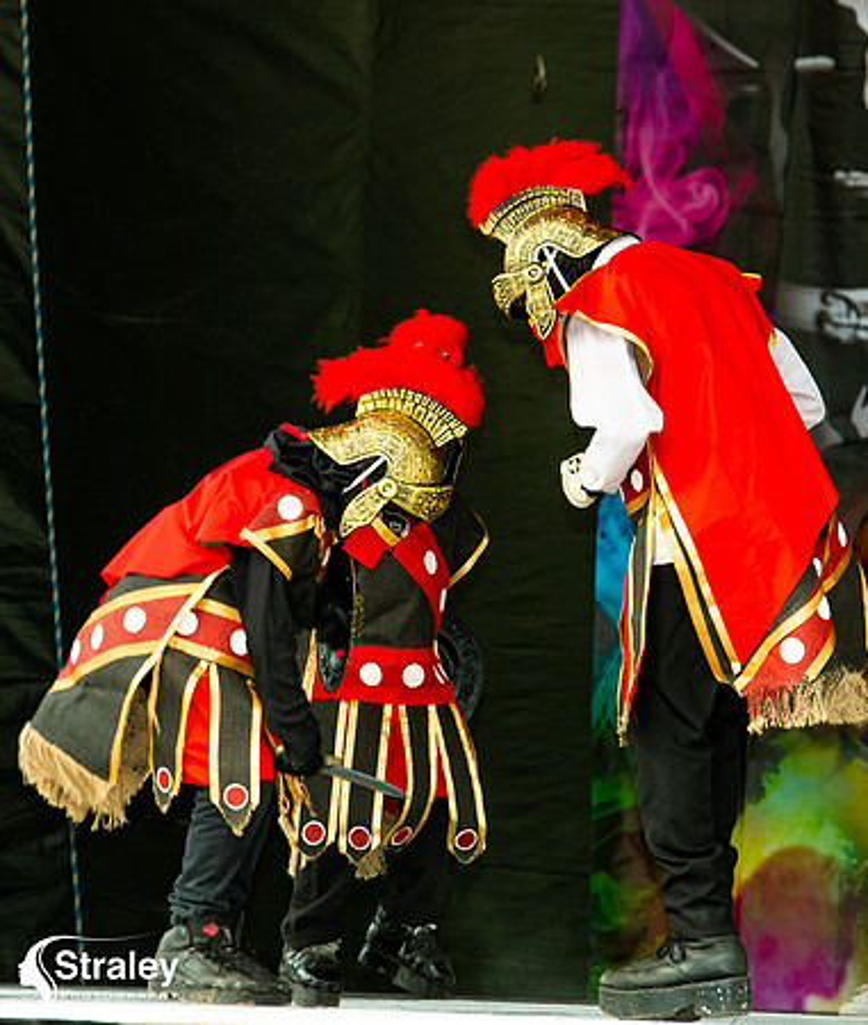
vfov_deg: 5.1
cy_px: 331
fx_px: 11538
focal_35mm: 372
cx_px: 285
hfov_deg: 4.3
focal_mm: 180
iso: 160
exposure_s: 1/200
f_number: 5.6
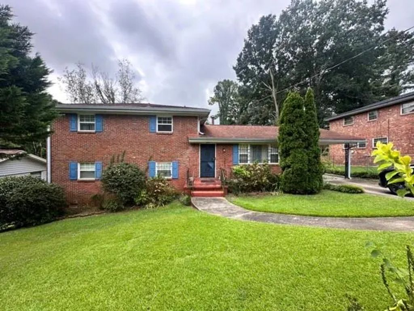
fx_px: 167
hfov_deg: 102.1
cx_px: 207
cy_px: 156
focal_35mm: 14
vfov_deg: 85.7
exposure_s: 1/312
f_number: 2.2
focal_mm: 2.22
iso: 40
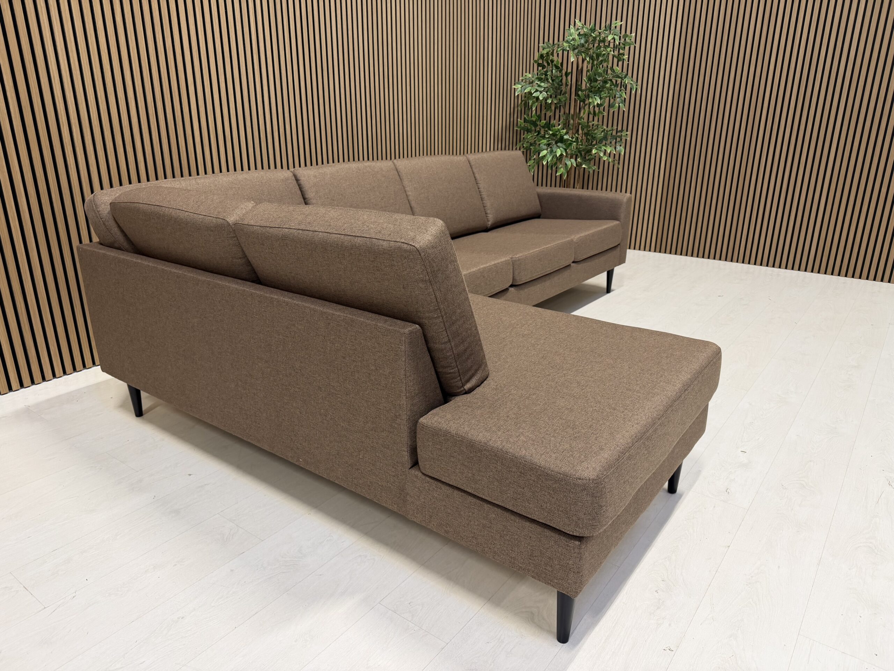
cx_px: 447
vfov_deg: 56.8
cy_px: 336
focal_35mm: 24
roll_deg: -0.1
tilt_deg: -19.2
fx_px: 620
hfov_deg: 71.6
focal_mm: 6.76
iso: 160
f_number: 1.78
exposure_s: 1/50
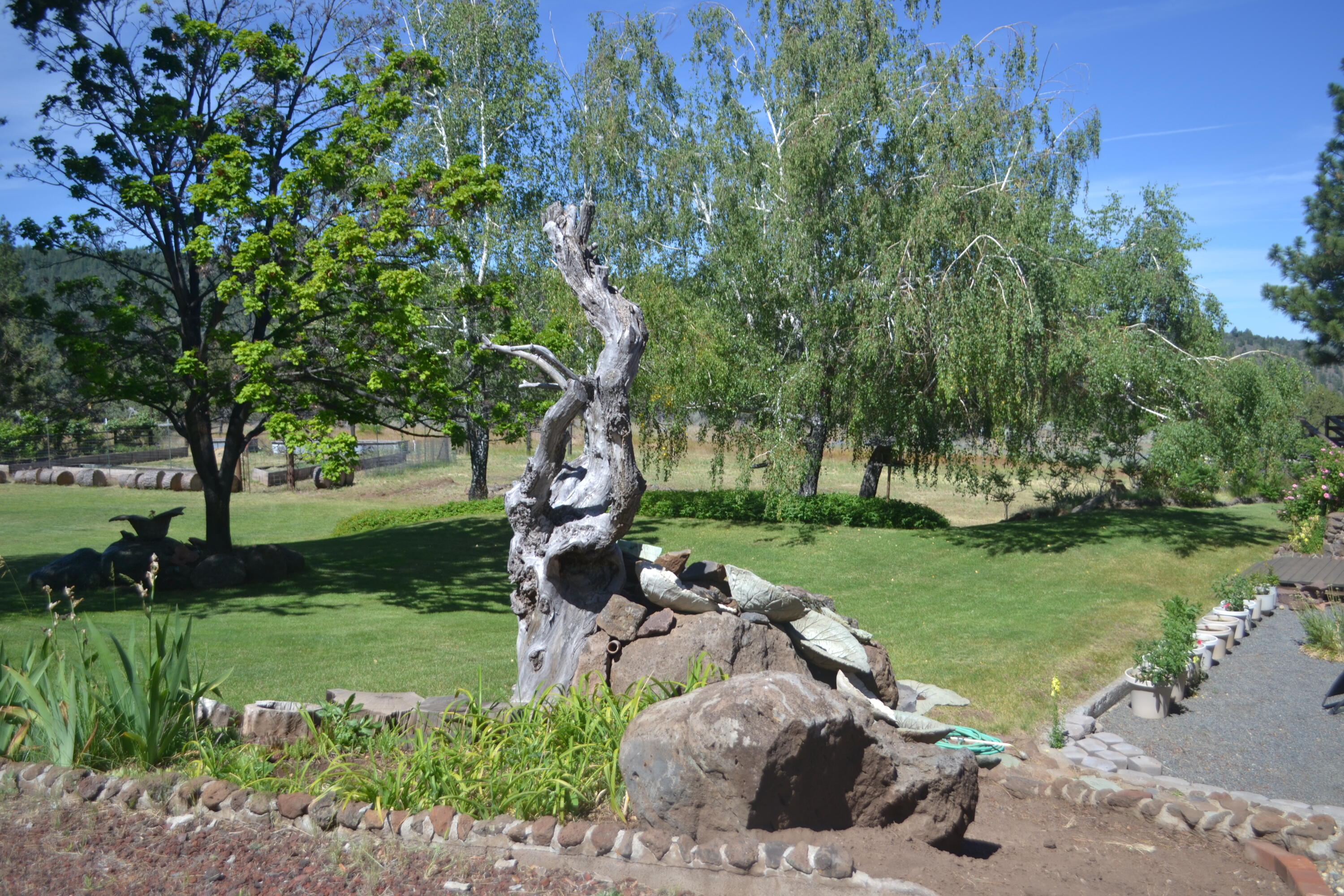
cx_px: 672
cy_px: 448
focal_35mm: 30
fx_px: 1120
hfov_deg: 61.9
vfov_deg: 43.6
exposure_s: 1/640
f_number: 3.8
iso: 100
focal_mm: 20
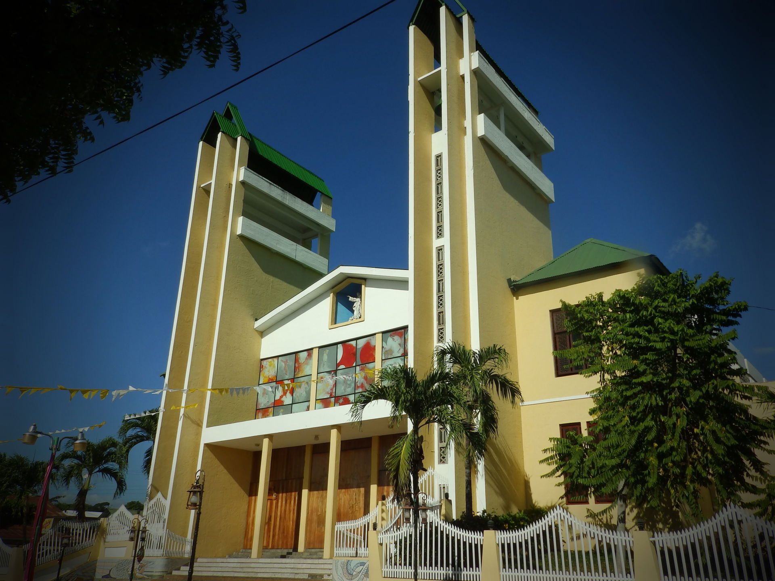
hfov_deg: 63.4
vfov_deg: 49.7
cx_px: 388
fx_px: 627
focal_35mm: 28
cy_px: 290
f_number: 5.6
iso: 80
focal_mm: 5.1
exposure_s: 1/800
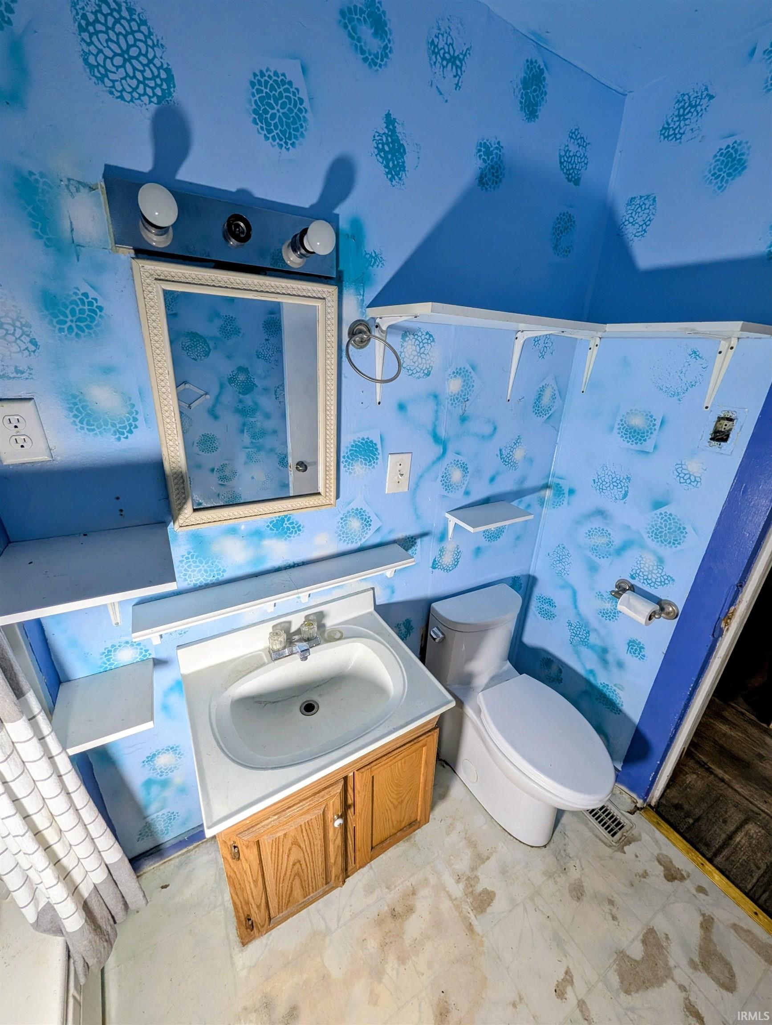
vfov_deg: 110.5
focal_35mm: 12
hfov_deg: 94.6
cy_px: 512
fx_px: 356
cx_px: 386
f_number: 1.7
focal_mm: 2.02
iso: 179
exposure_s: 1/127
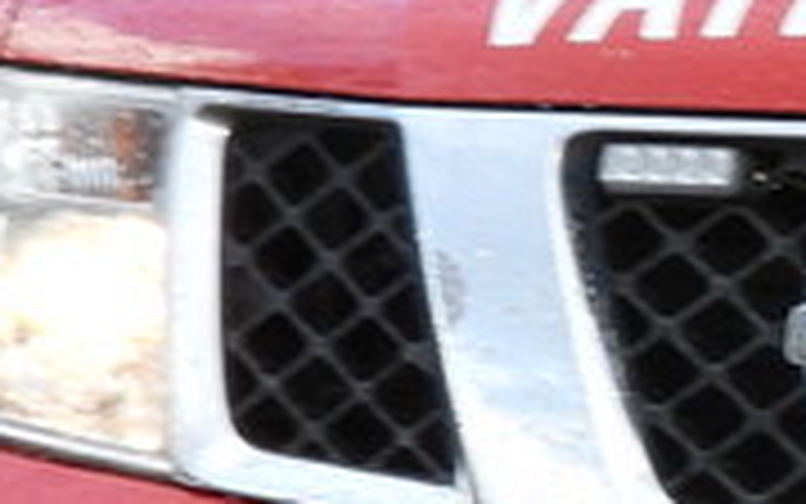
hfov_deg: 3.0
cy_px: 130
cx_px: 2170
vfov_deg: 1.9
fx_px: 15139
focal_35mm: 689
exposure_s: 1/80
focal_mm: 17.5
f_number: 3.5
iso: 100
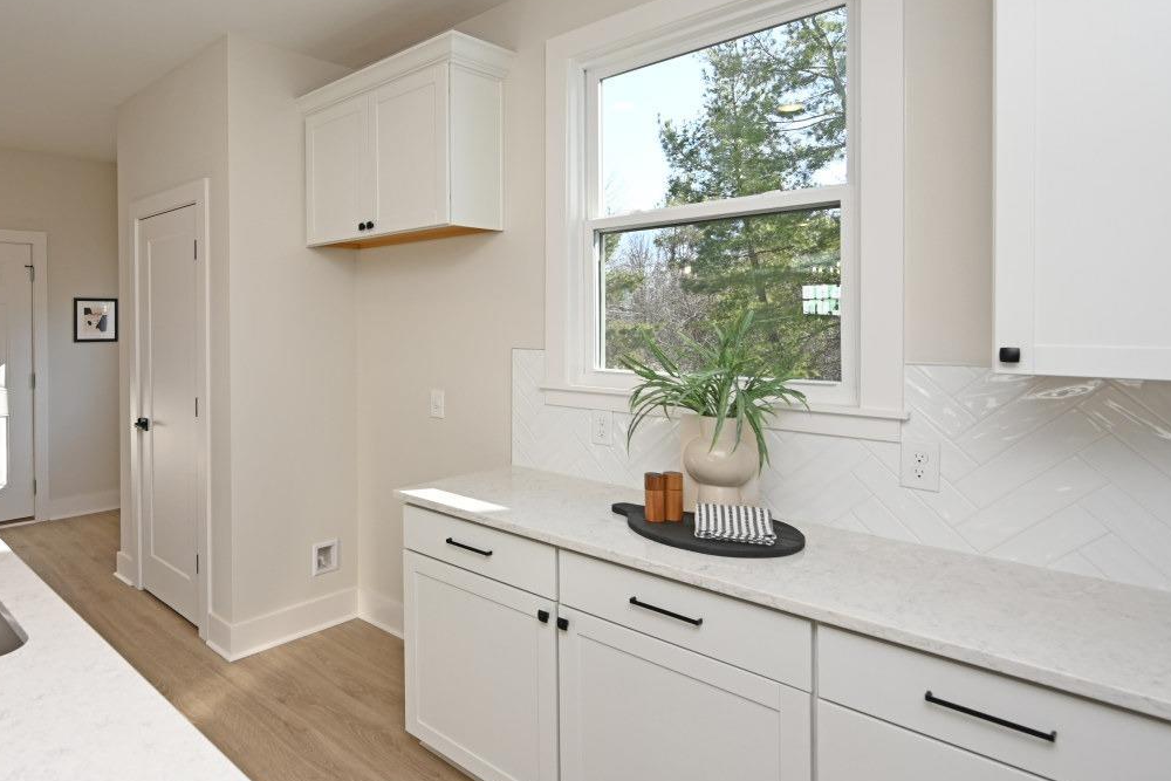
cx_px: 341
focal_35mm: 21
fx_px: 683
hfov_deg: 77.1
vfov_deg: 59.2
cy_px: 326
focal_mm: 14
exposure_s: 1/125
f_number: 5.6
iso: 125
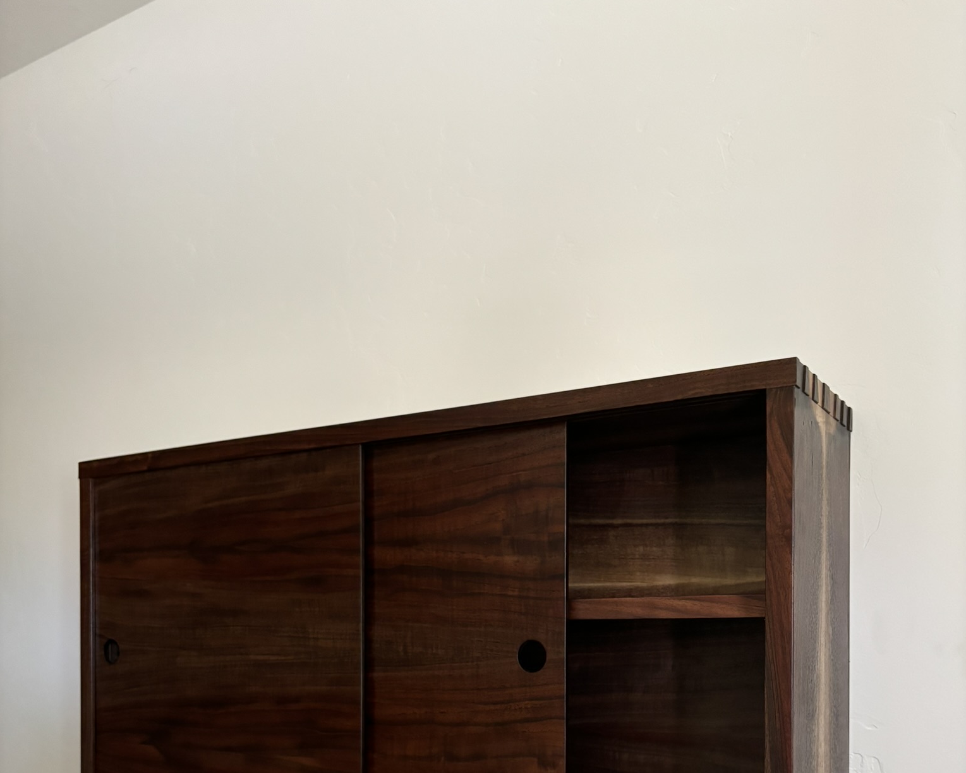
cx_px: 483
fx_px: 972
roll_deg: +0.0
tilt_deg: +0.5
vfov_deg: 41.1
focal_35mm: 34
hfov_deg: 52.8
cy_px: 642
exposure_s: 1/55
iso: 500
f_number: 1.6
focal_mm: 5.96
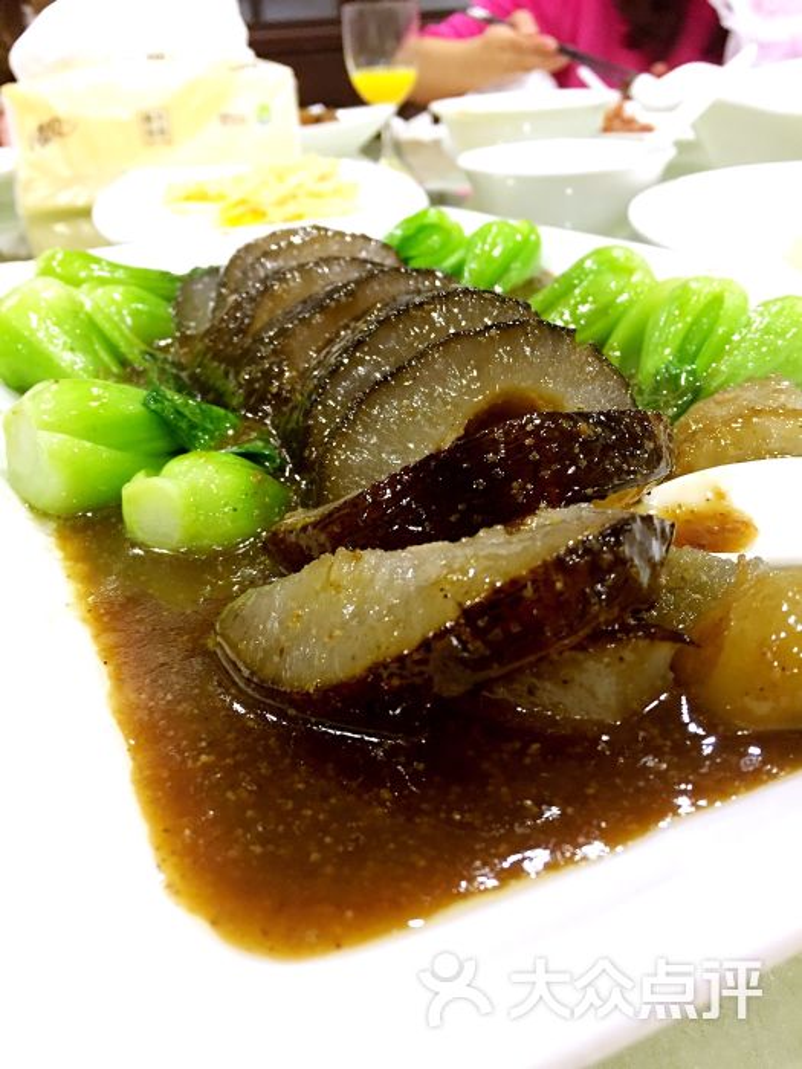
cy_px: 534
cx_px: 401
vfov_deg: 61.7
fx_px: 896
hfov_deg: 48.2
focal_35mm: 29
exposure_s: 1/33
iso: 200
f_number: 2.2
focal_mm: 4.15
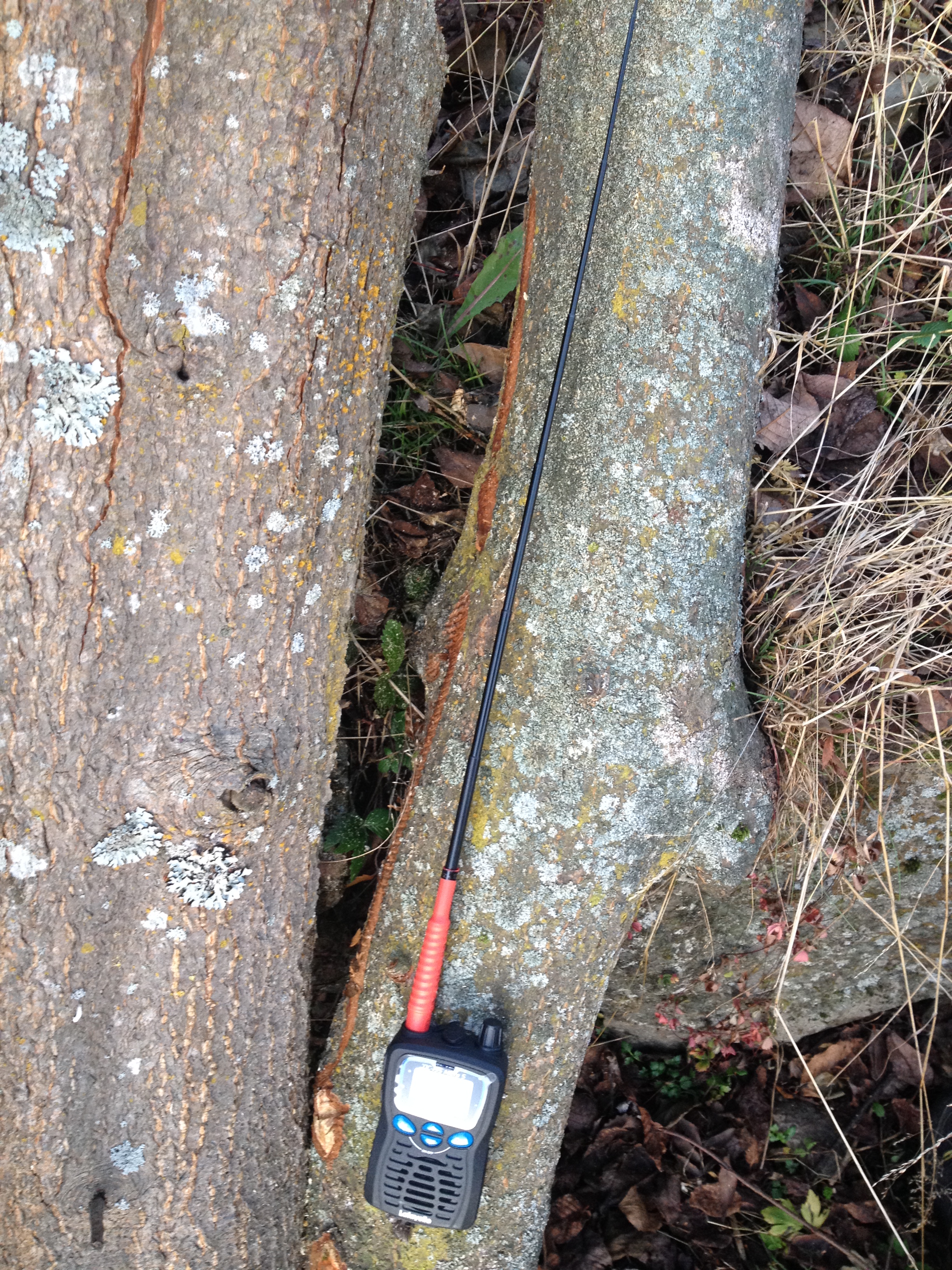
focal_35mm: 35
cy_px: 635
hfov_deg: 40.7
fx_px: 1283
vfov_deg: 52.6
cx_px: 476
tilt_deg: -63.5
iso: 100
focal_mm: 4.28
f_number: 2.4
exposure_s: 1/20
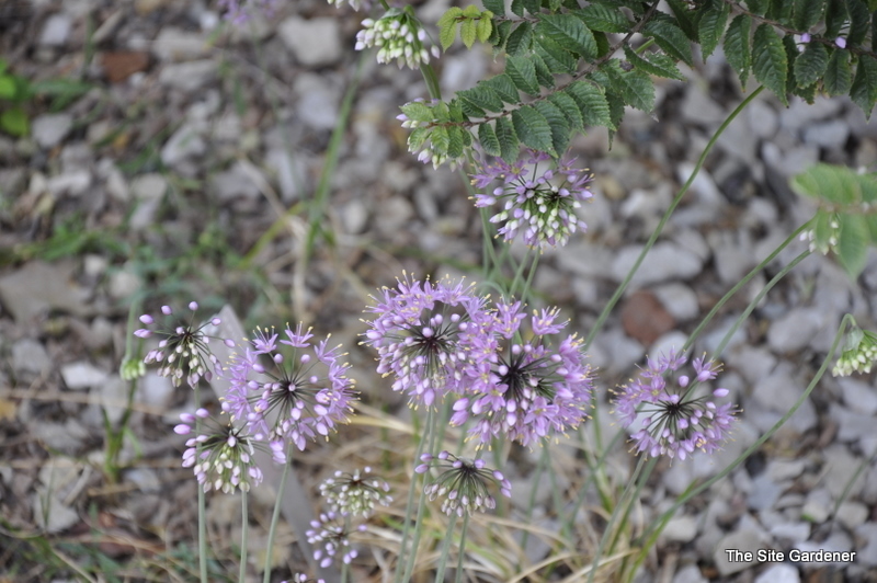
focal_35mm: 158
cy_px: 292
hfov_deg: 13.1
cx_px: 438
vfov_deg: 8.7
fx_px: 3834
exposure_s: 1/60
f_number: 5.6
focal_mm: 105
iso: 400
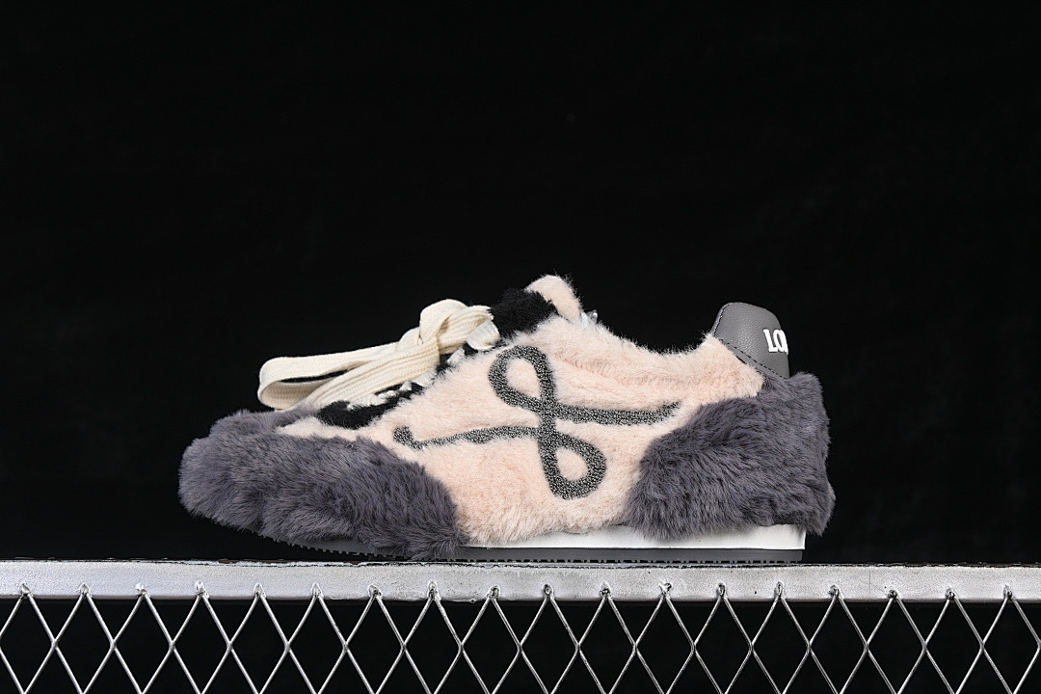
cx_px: 520
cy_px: 347
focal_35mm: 75
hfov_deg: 27.0
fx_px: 2169
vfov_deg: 18.2
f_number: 7.1
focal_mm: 50
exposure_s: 1/80
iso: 160
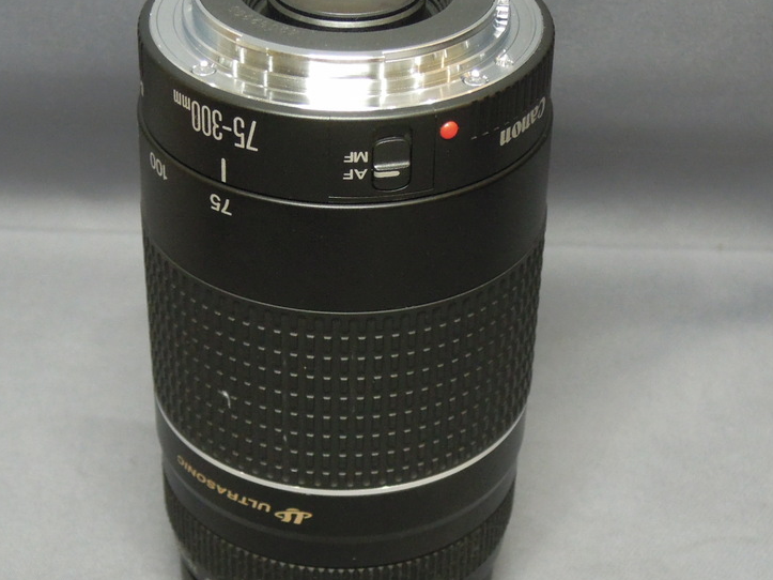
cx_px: 307
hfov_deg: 23.5
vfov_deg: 17.8
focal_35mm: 83
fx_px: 1853
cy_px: 314
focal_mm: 9
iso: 560
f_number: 3.3
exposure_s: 1/50
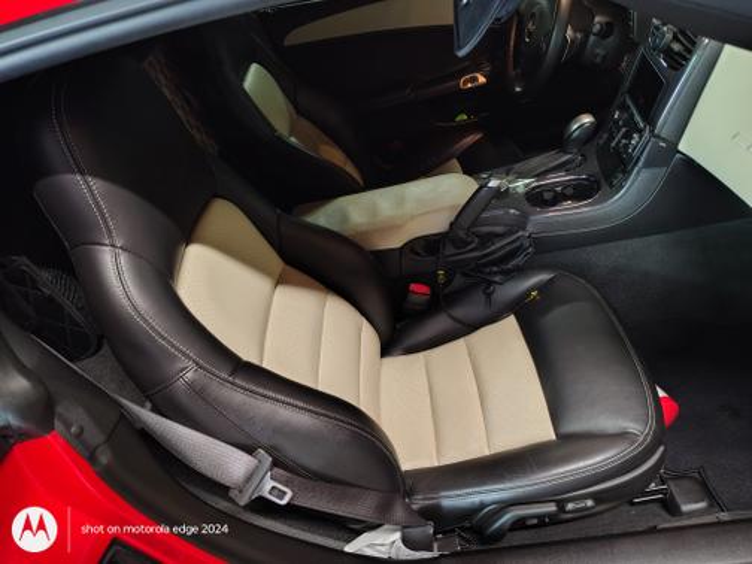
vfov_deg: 56.8
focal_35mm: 24
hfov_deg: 71.6
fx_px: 521
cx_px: 376
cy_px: 282
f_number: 1.8
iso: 1417
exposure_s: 1/40
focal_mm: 5.56
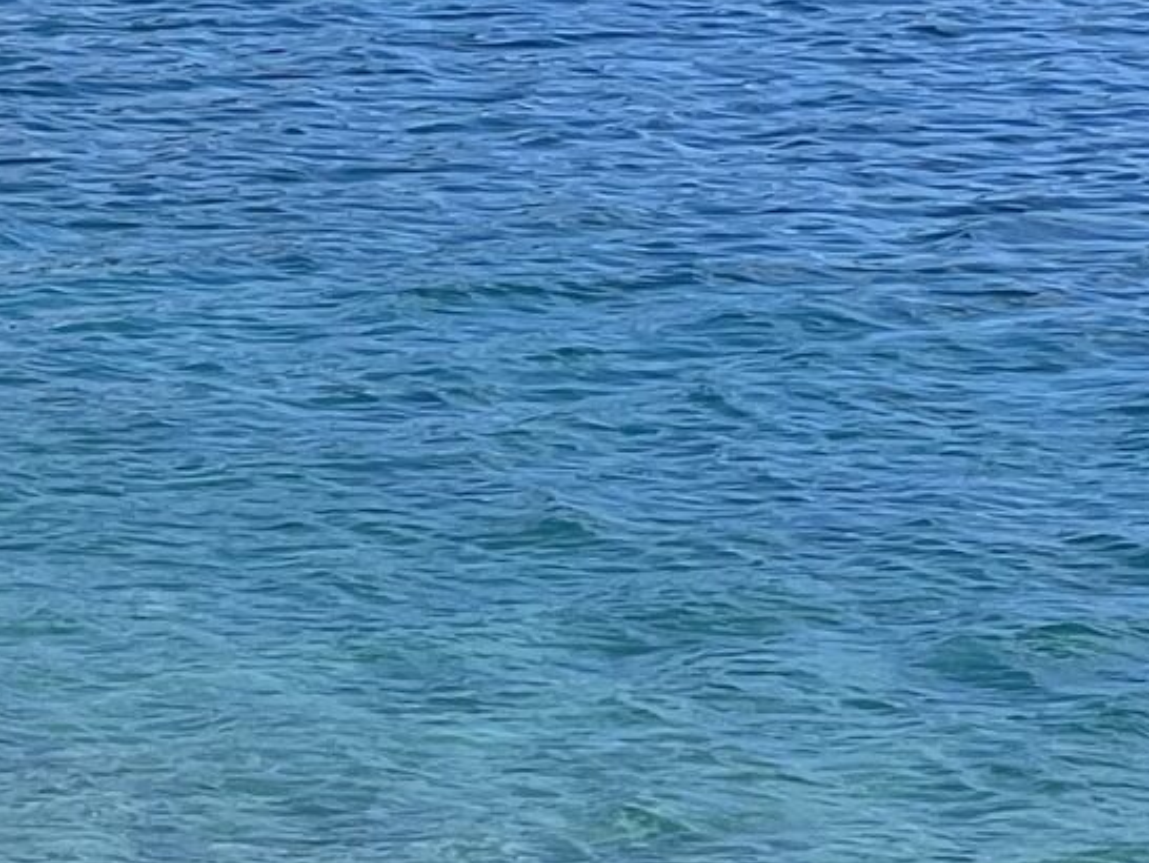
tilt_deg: -6.1
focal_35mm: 361
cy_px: 250
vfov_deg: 4.1
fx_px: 11988
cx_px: -1330
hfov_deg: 5.4
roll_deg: -0.6
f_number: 2.8
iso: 32
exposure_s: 1/1033
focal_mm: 9
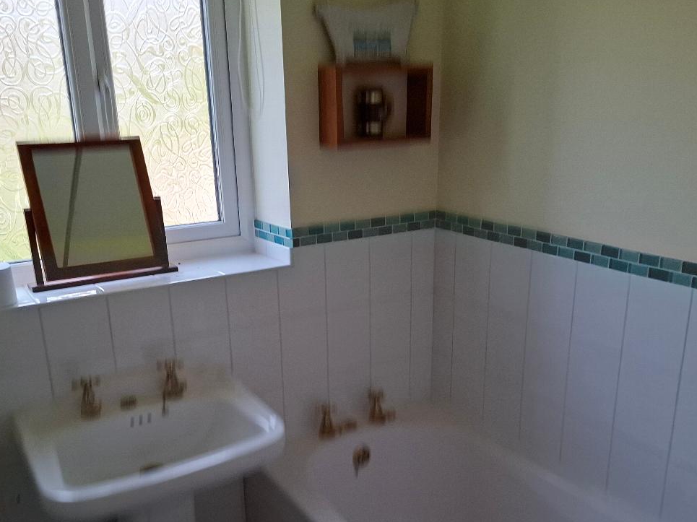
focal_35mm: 31
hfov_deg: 58.2
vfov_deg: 44.9
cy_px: 334
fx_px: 624
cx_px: 302
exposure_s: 1/100
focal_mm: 5.54
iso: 50
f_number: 1.8
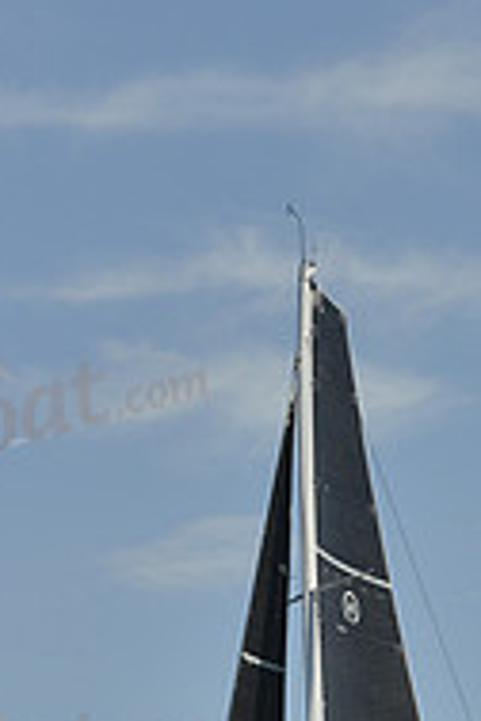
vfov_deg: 7.2
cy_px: 935
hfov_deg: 4.9
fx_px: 5651
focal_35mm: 282
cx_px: 407
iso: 280
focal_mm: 92
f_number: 9
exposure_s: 1/1600
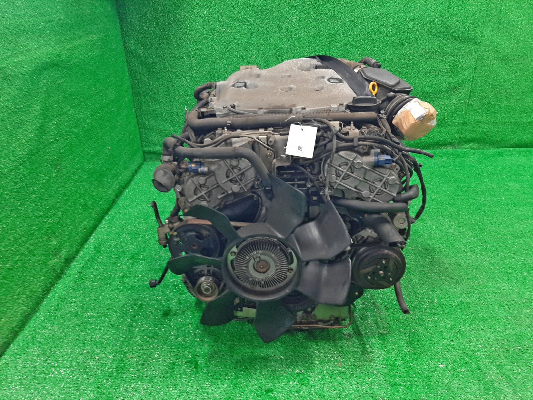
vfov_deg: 53.1
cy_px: 200
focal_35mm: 26
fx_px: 400
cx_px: 266
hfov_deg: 67.3
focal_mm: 3.93
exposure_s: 1/50
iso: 133
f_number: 1.7
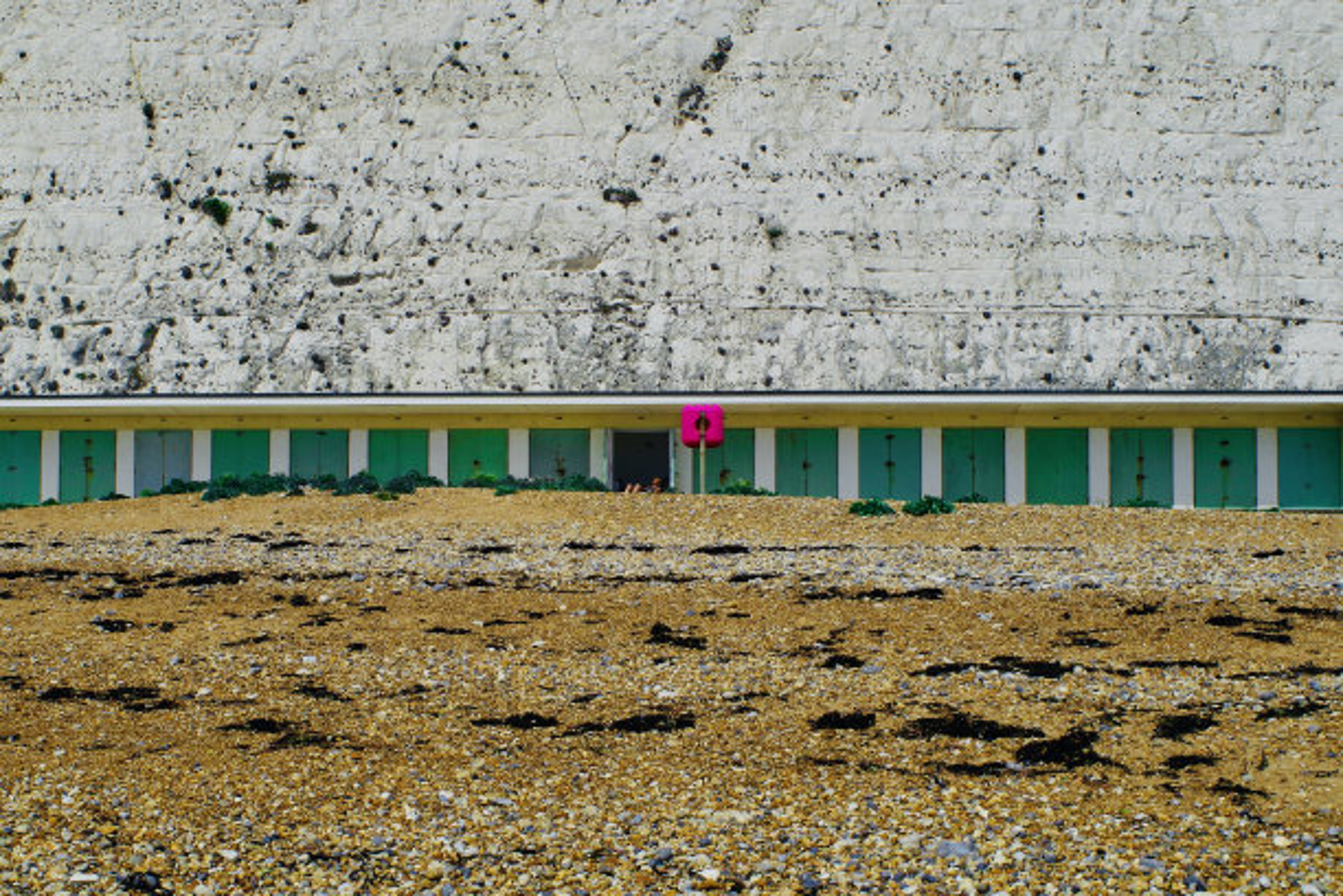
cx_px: 672
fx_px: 1567
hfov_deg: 46.4
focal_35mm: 42
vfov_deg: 31.9
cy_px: 448
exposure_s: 1/250
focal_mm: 28
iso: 100
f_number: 11
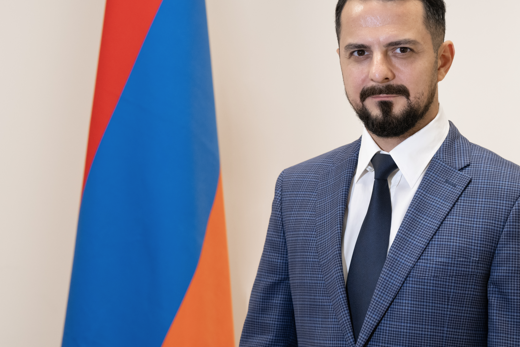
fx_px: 1820
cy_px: 172
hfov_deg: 16.2
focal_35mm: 126
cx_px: 326
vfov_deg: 10.9
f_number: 4.5
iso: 1600
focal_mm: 85
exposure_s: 1/200
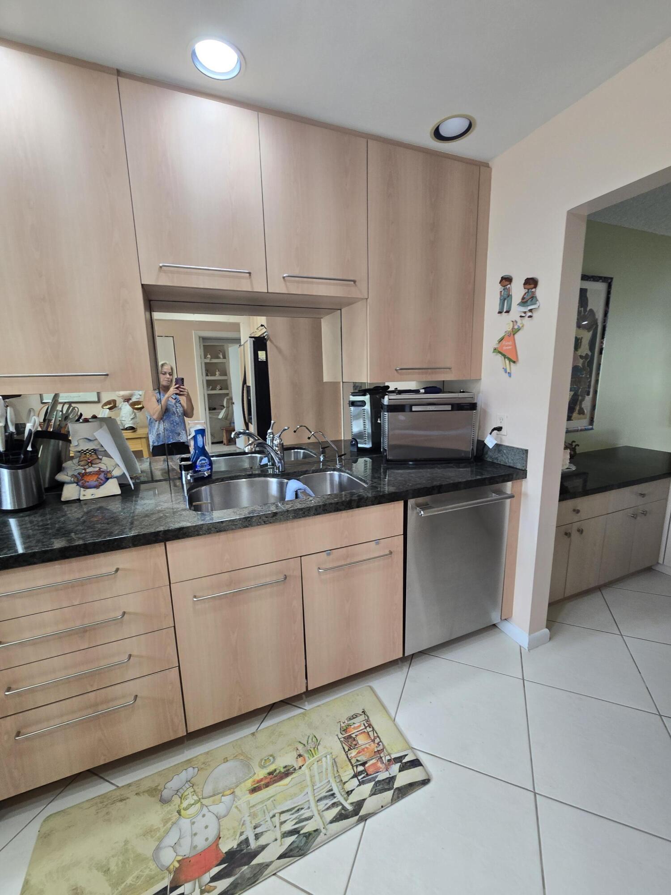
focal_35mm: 13
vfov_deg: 106.2
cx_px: 336
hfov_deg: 89.9
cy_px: 448
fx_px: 336
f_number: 2.2
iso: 100
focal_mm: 2.2
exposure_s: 1/60
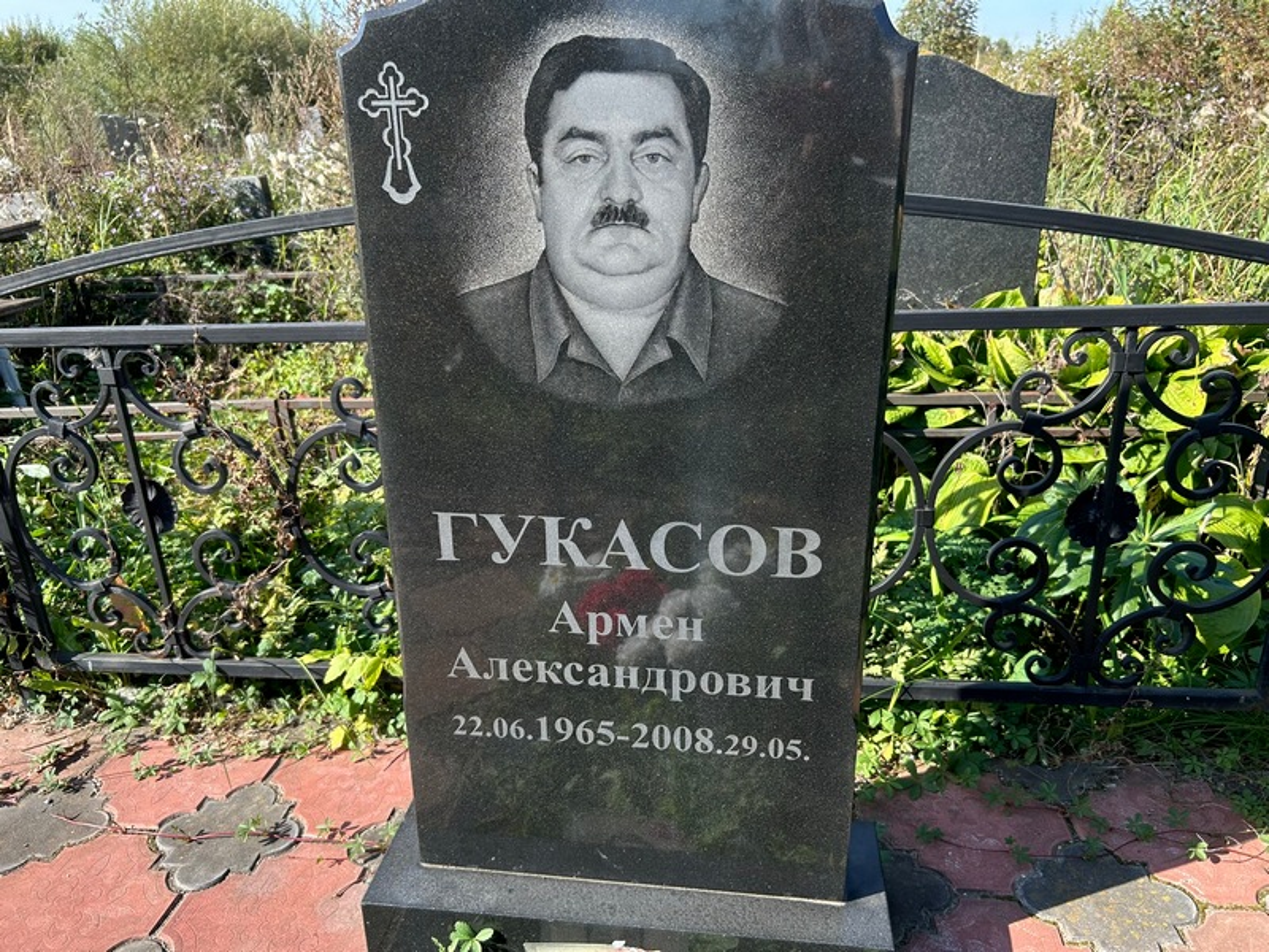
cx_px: 634
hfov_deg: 67.3
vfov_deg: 53.1
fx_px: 953
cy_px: 476
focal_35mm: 26
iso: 50
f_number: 1.5
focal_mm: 5.7
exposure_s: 1/1029
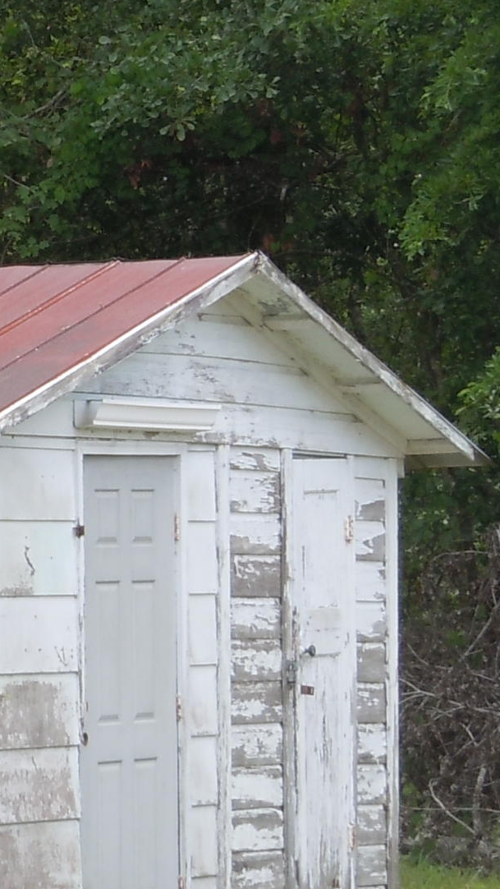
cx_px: -563
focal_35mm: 308
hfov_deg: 3.9
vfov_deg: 7.0
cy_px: 454
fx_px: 7256
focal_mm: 18.3
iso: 100
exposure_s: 1/160
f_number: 5.4
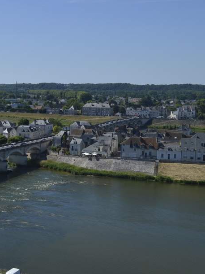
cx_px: -9
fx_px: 458
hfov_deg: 23.9
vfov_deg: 33.2
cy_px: 128
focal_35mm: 58
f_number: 8
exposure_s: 1/400
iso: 100
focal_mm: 24
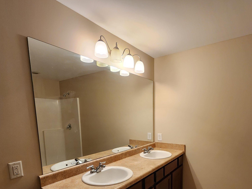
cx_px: 150
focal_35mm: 19
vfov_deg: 65.3
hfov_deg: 83.7
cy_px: 137
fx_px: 138
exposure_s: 1/60
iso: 250
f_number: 2.2
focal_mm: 2.2
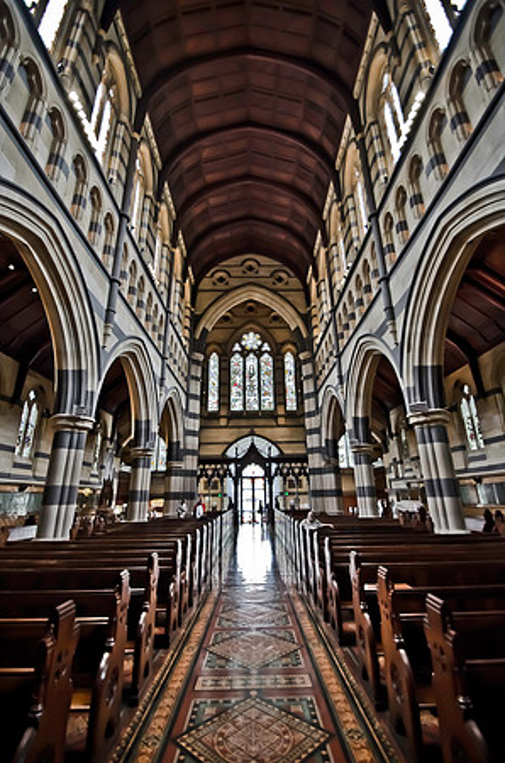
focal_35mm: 15
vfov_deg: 100.5
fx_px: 317
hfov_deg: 77.1
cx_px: 252
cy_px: 382
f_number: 3.5
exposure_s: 1/40
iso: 1000
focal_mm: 10
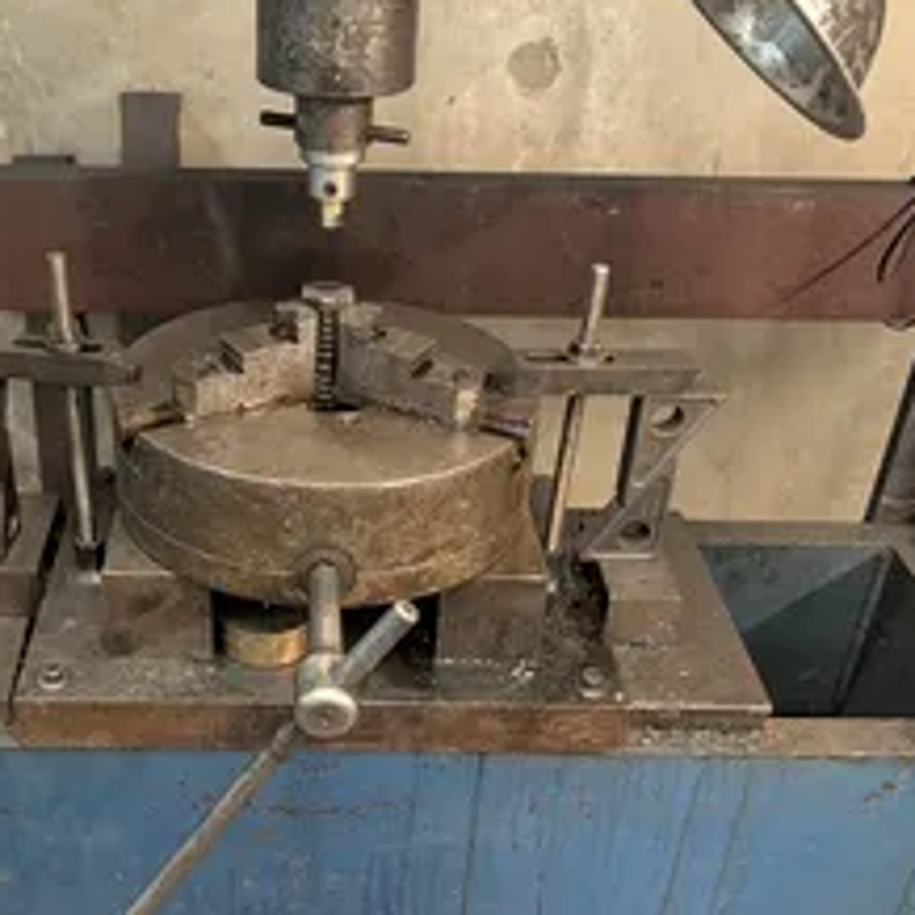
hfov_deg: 42.2
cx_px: 294
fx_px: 1166
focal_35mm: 39
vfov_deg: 42.5
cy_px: 577
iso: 2212
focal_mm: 6.9
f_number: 1.68
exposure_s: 1/120
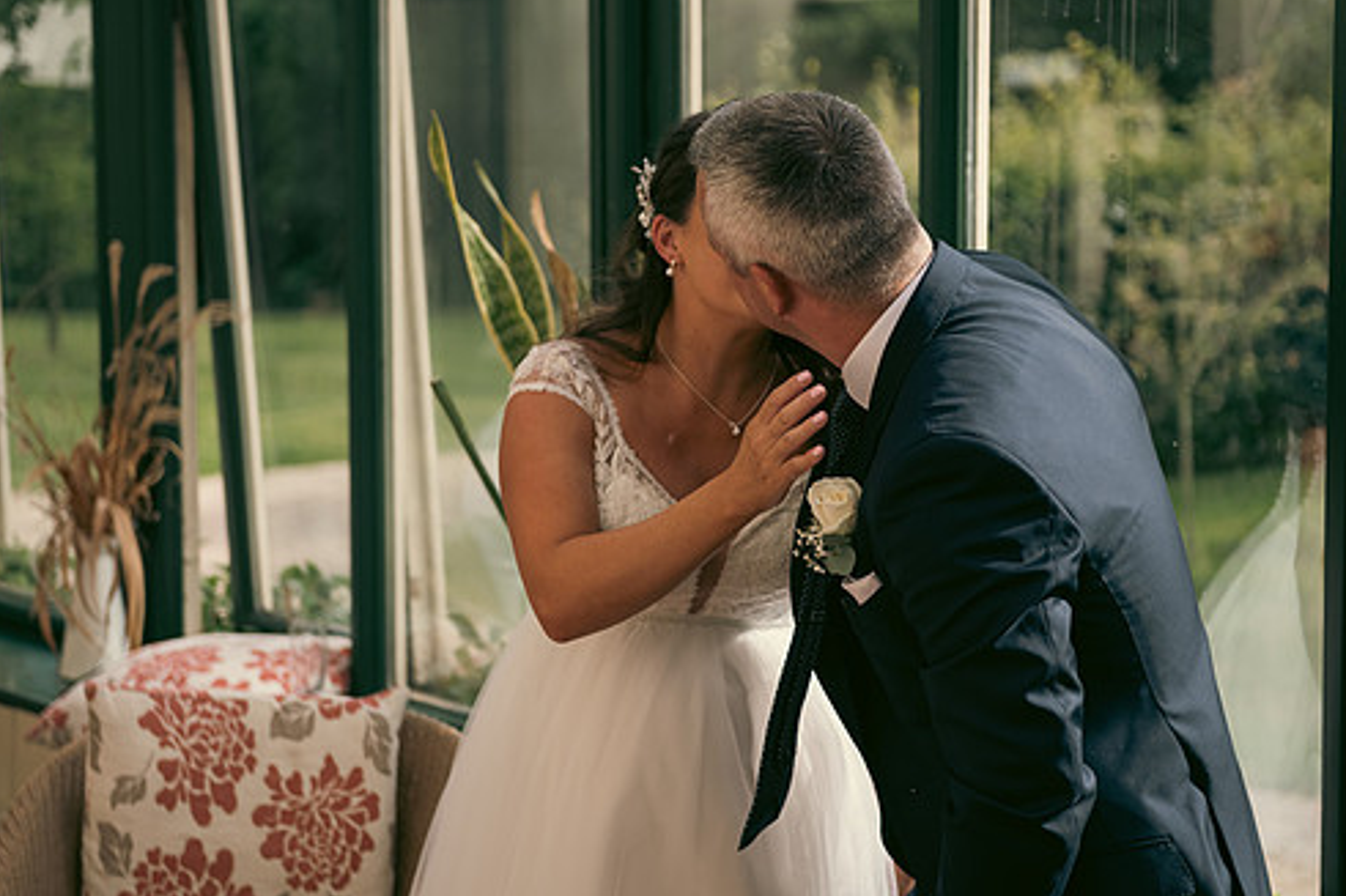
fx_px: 2915
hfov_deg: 26.0
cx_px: 740
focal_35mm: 78
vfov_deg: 17.5
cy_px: 399
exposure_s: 1/800
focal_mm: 66
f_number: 3.5
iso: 250
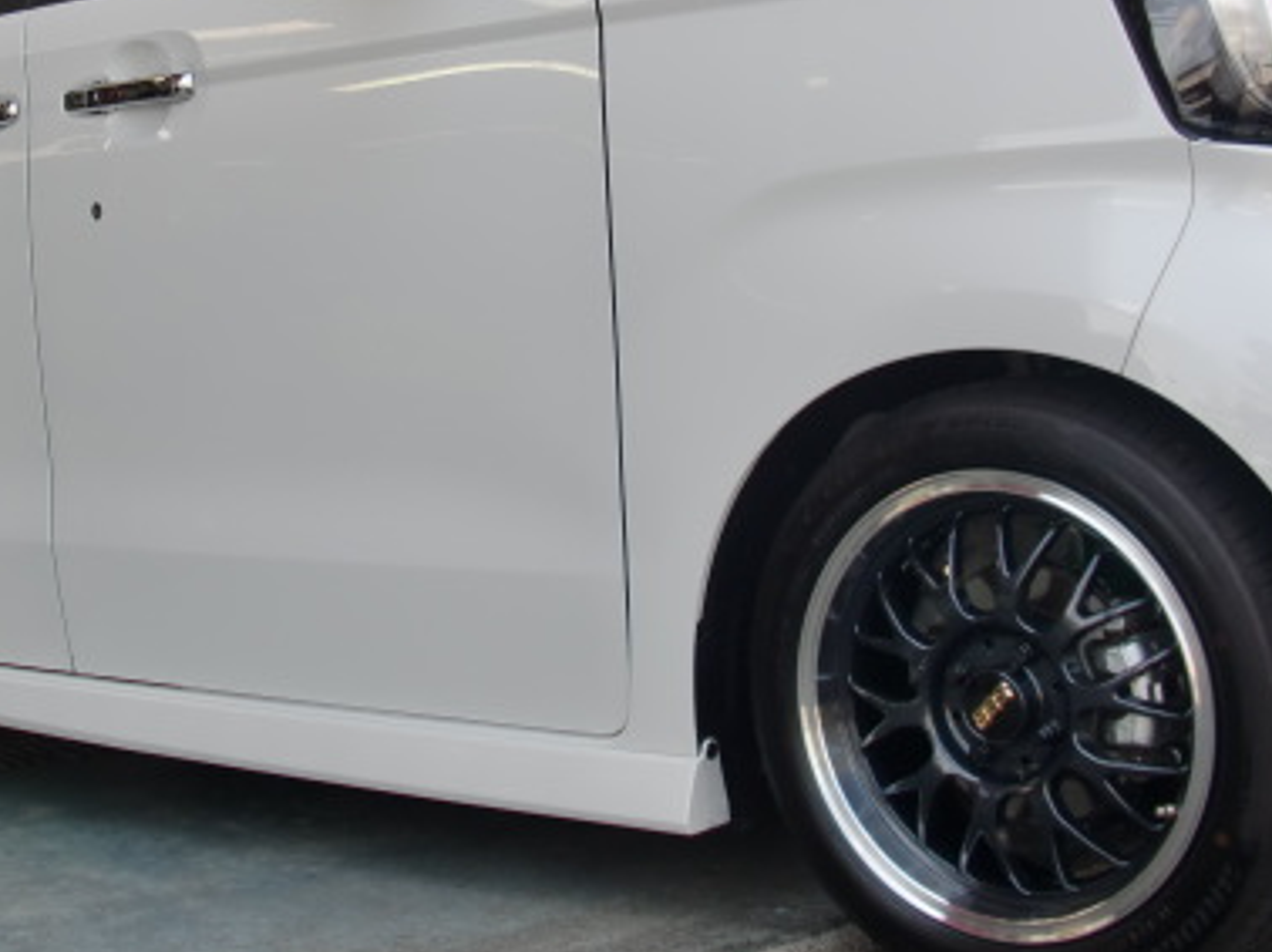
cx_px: 451
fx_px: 2240
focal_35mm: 61
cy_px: 242
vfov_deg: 23.8
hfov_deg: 31.5
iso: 64
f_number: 2.8
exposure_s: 1/400
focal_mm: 6.3
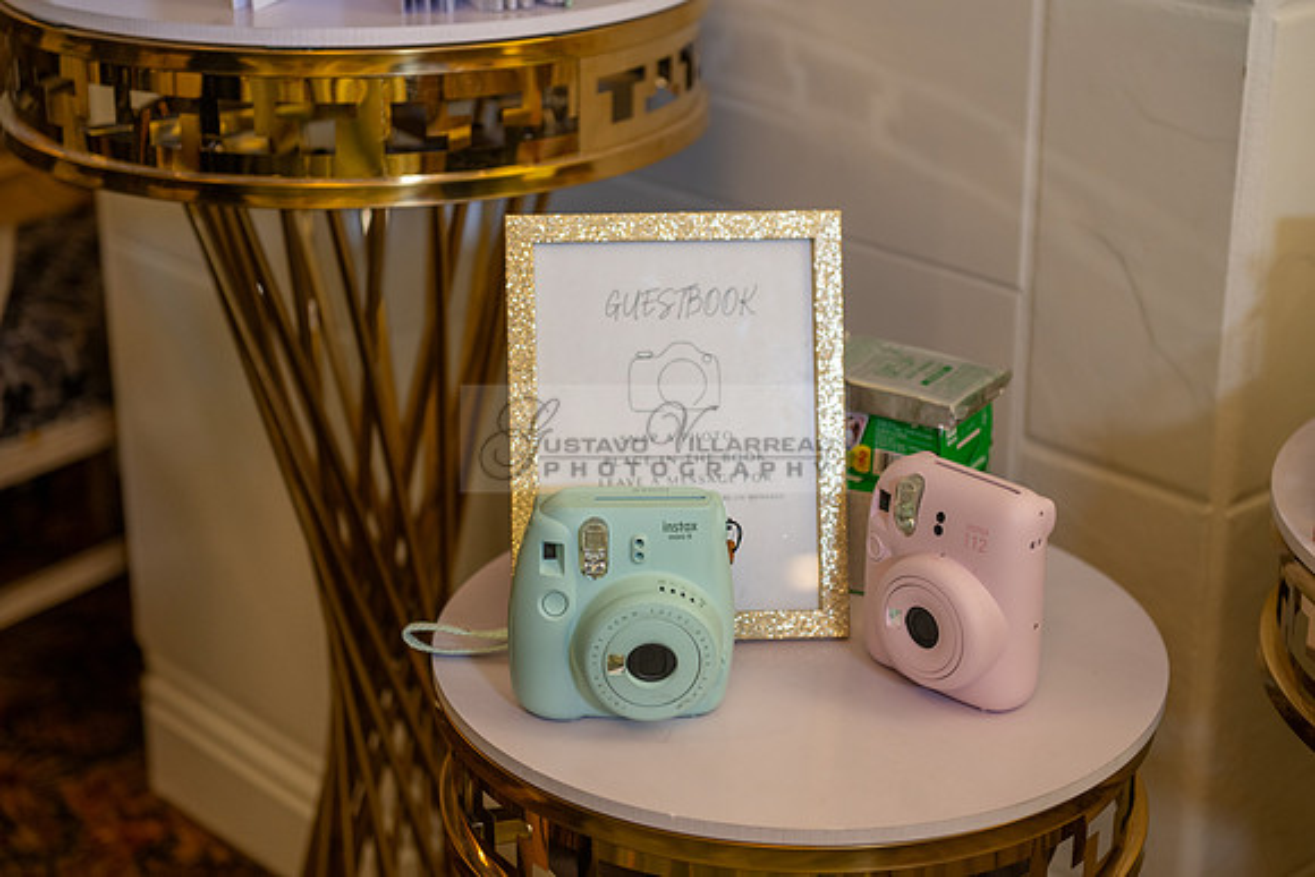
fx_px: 2557
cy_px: 438
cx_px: 658
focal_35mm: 70
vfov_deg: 19.5
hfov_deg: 28.8
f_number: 3.2
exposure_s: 1/160
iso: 640
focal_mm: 70
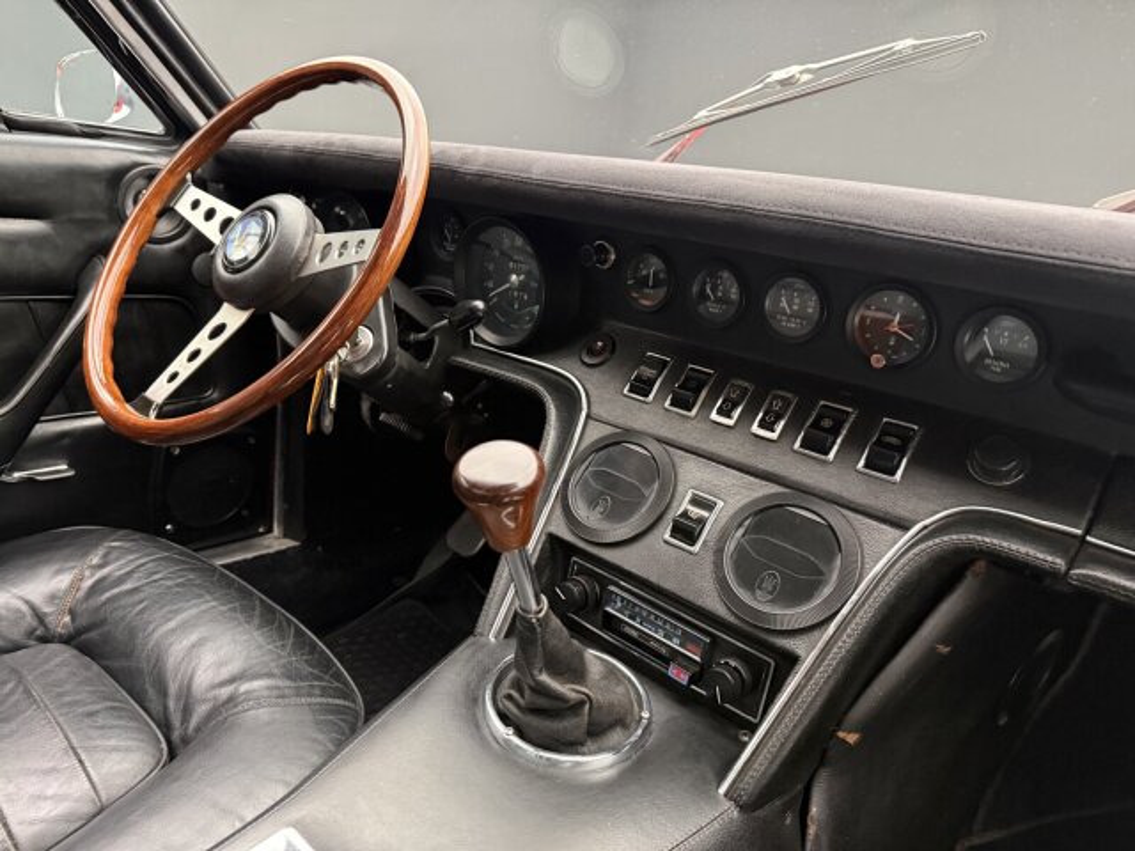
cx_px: 568
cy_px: 426
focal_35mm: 24
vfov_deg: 56.8
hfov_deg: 71.6
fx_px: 787
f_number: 1.78
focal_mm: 6.76
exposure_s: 1/33
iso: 640
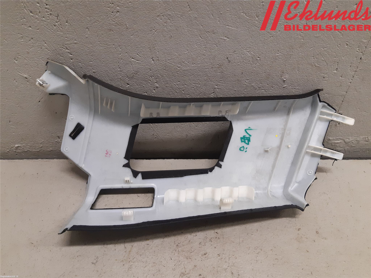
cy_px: 139
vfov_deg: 53.1
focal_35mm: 26
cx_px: 186
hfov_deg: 67.3
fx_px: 279
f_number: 1.7
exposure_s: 1/50
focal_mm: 3.93
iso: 160
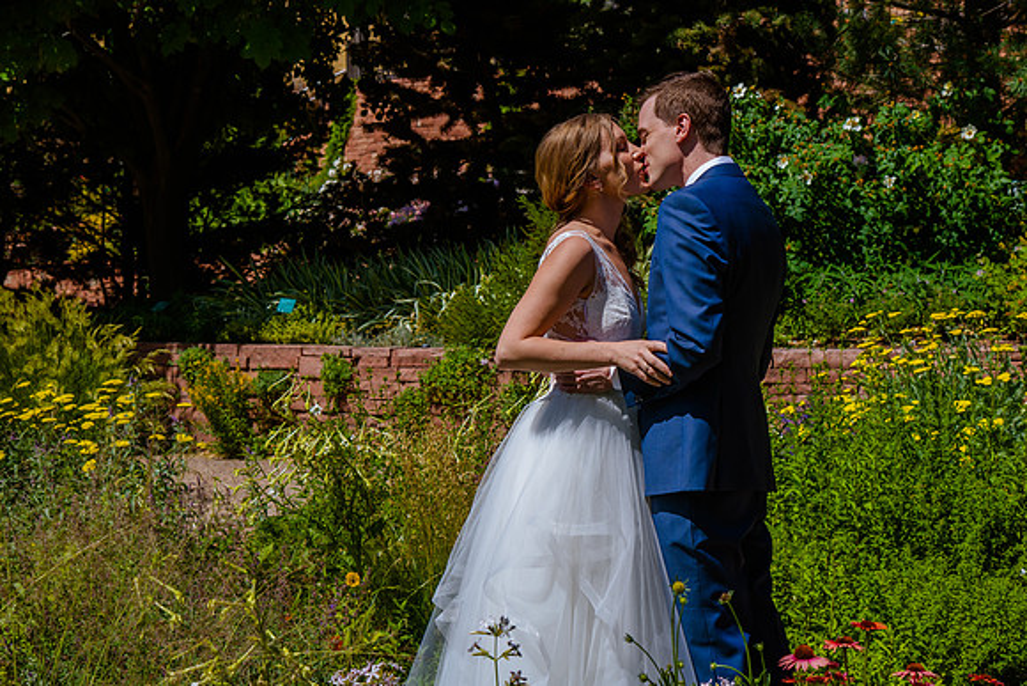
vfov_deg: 18.2
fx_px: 2143
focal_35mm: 75
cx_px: 561
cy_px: 290
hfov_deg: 26.9
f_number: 10
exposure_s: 1/320
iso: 200
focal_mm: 65
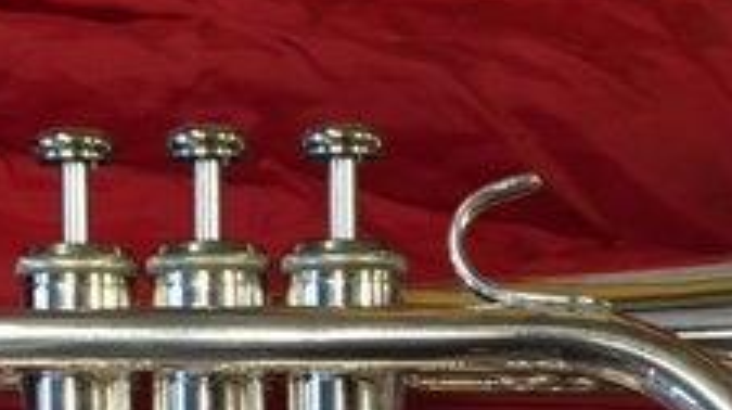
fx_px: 1745
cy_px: 527
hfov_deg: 23.7
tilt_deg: -64.8
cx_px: 322
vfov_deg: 13.0
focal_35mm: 90
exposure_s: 1/33
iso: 125
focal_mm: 4.15
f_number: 2.2
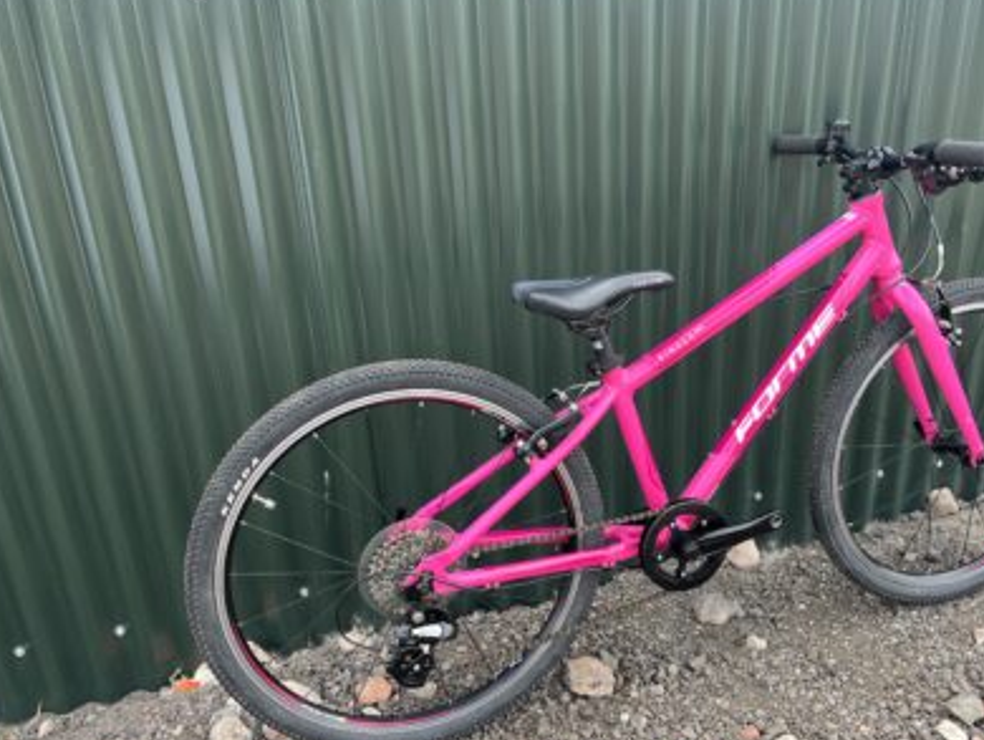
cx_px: 570
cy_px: 419
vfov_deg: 44.1
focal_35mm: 32
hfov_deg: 56.5
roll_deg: +1.0
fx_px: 910
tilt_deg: -24.5
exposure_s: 1/369
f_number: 1.6
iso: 50
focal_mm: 5.1
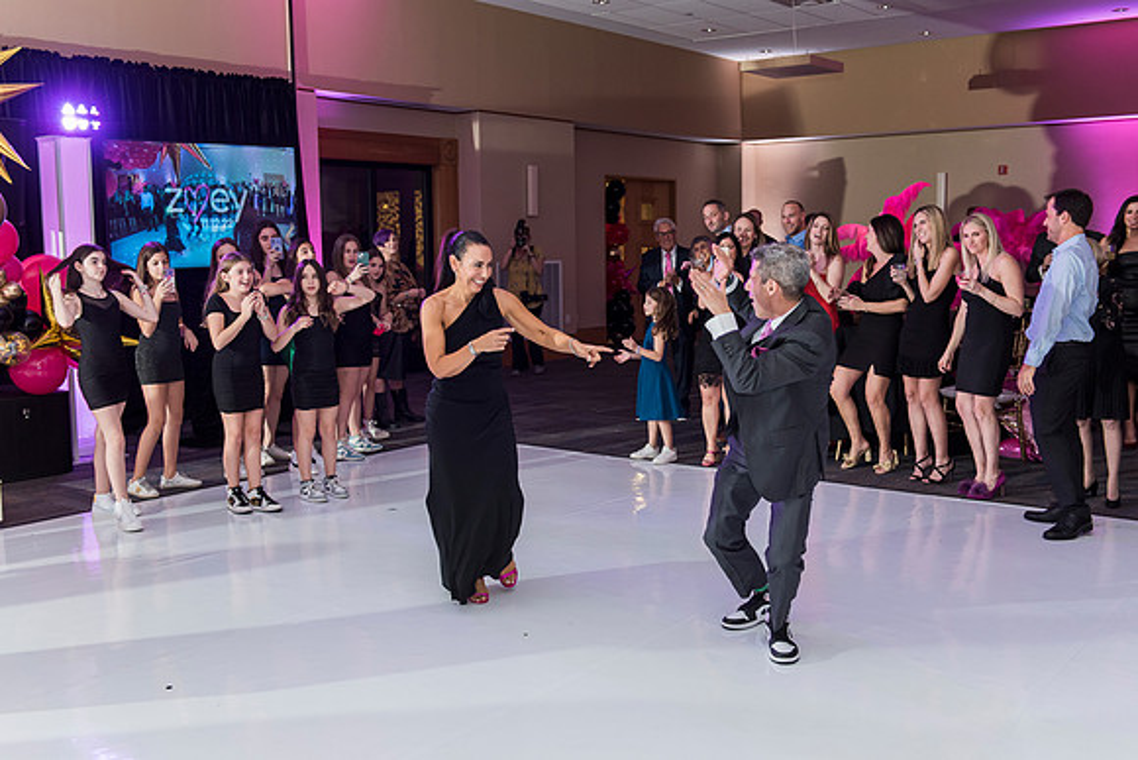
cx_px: 569
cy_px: 380
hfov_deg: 50.7
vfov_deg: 35.1
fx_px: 1201
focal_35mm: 38
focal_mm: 38
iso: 1000
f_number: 4
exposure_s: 1/100
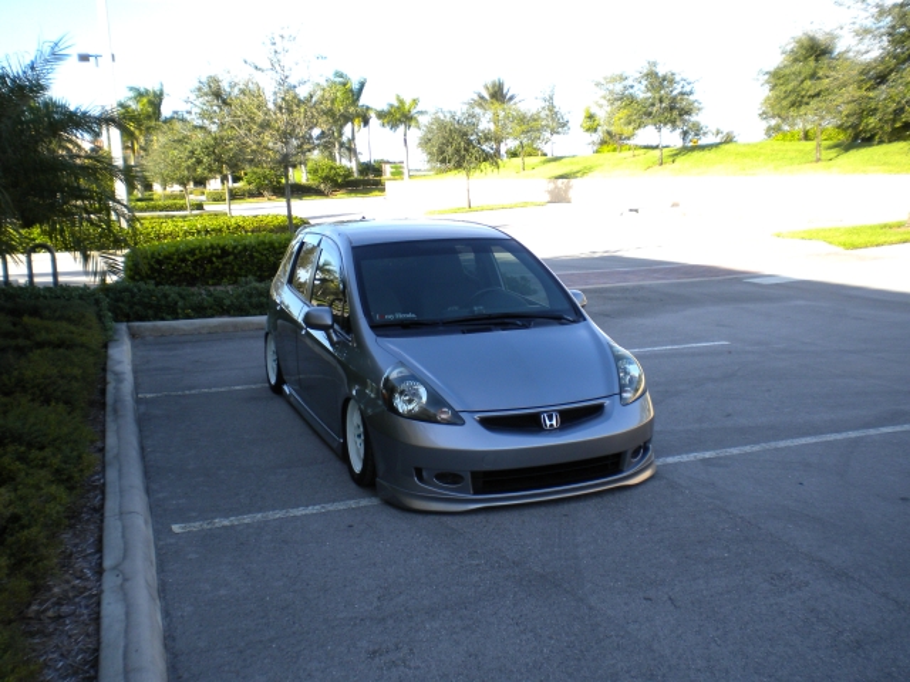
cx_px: 455
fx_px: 920
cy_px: 341
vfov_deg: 40.7
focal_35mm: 35
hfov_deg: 52.6
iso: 80
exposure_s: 1/194
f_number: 4.6
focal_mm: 6.3
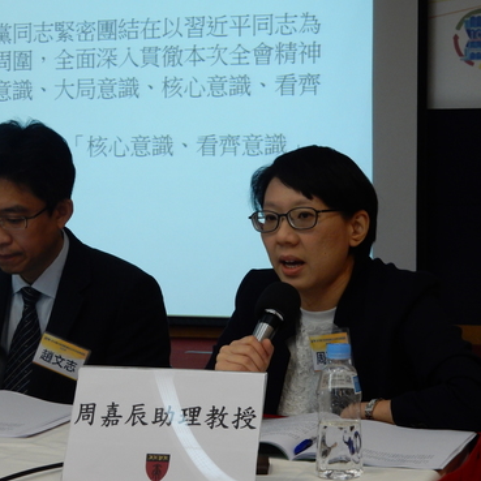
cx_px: 274
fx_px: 1336
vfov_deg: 20.4
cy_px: 243
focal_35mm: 85
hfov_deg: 20.4
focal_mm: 12.6
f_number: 4.8
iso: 400
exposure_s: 1/25
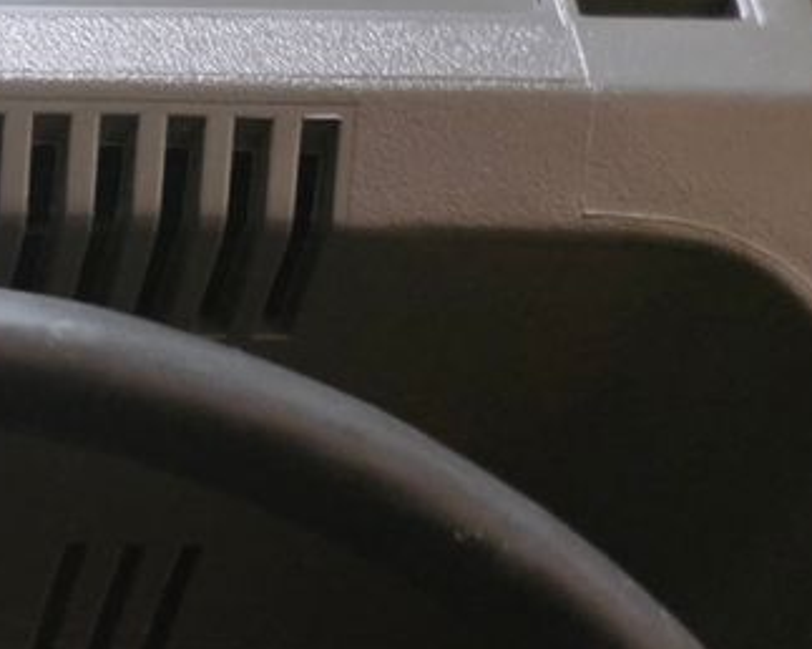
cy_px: 1057
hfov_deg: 17.8
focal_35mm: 89
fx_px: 2138
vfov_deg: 15.5
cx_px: -598
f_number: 1.7
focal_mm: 6.3
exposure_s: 1/100
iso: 1600
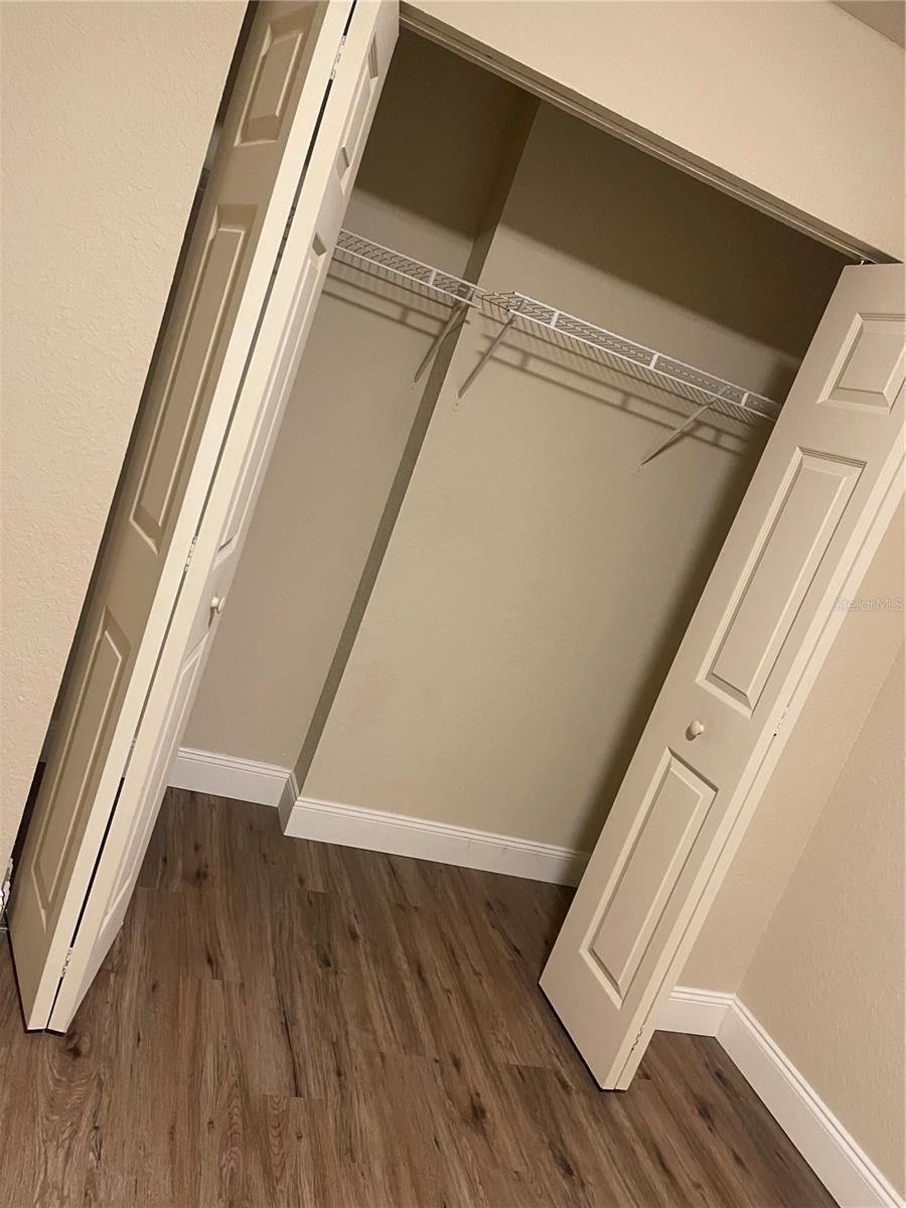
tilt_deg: -8.0
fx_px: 872
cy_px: 604
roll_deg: -15.1
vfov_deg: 69.4
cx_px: 453
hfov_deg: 54.9
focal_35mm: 25
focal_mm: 5.1
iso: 500
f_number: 1.6
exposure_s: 1/60
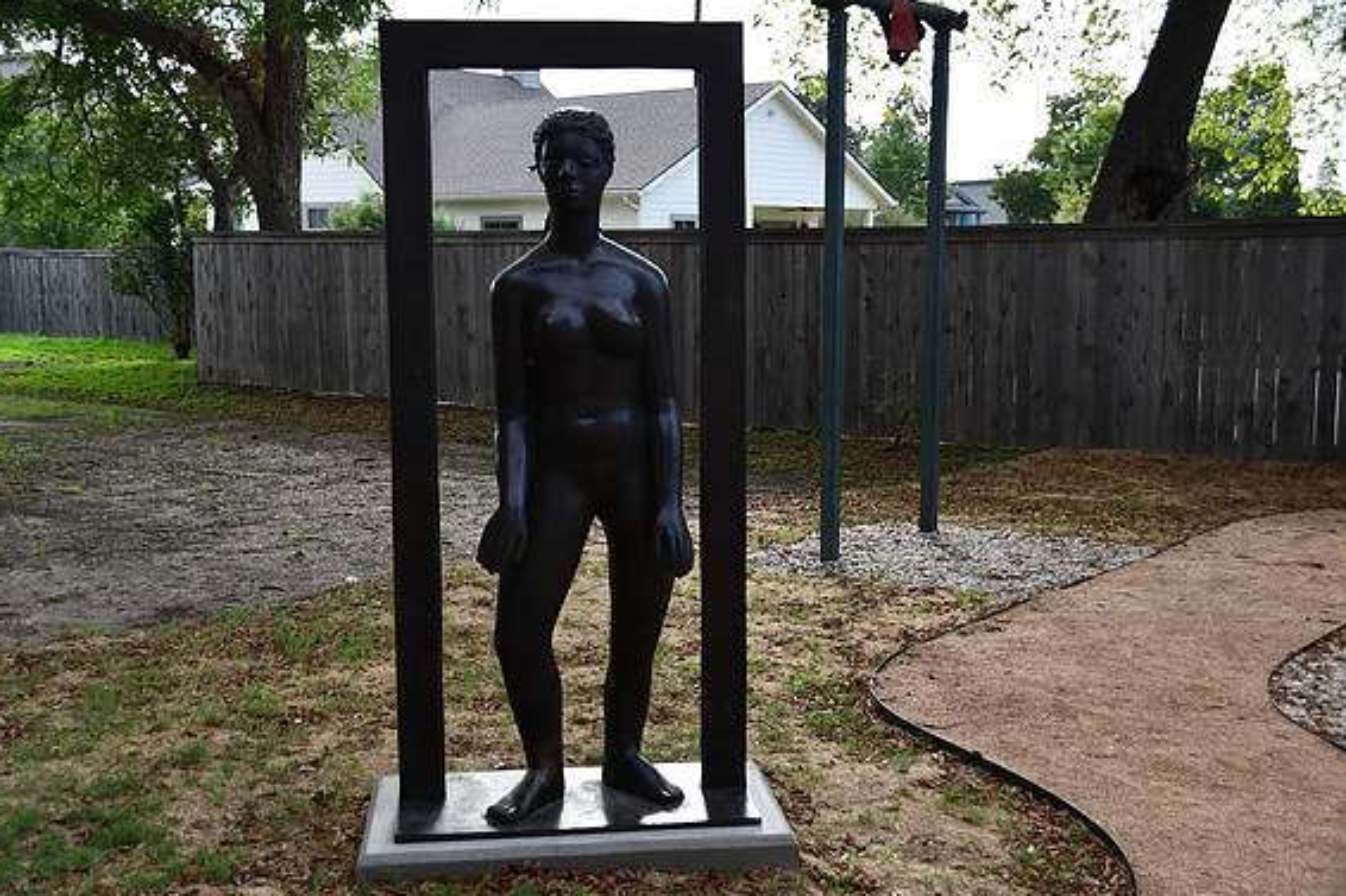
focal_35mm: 40
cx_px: 659
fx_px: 1495
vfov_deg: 33.4
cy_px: 448
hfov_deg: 48.5
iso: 200
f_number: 5.6
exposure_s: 1/250
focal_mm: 26
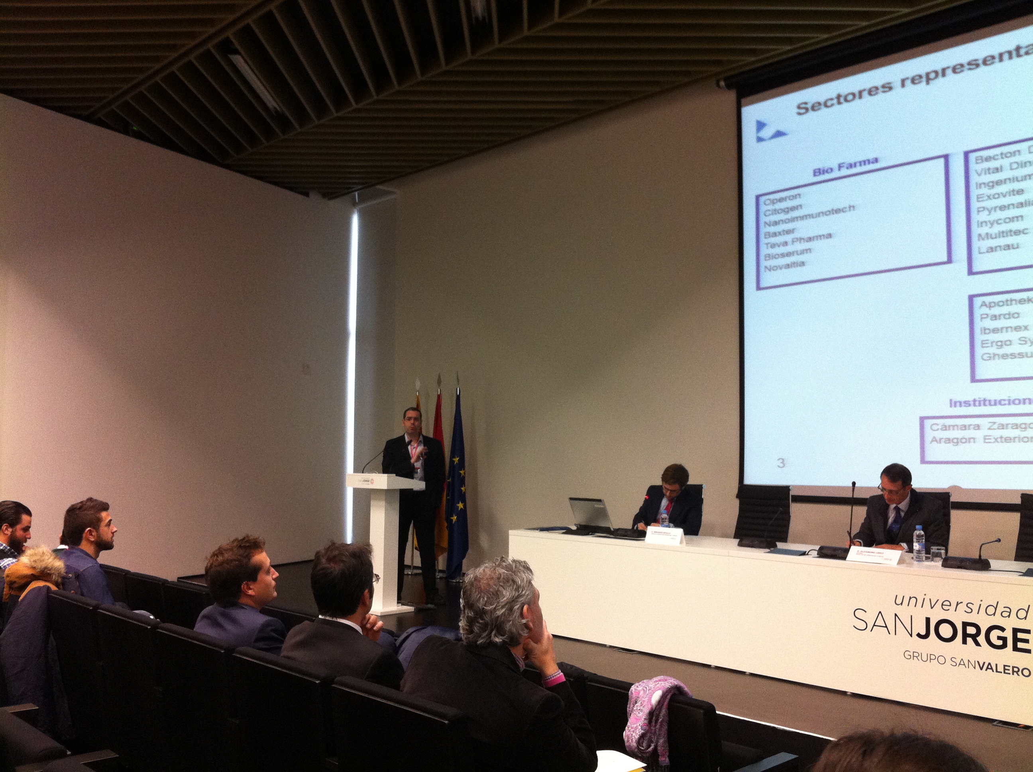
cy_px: 386
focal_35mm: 35
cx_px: 516
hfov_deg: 52.7
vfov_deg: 40.6
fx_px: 1043
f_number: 2.8
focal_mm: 3.85
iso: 200
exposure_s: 1/15
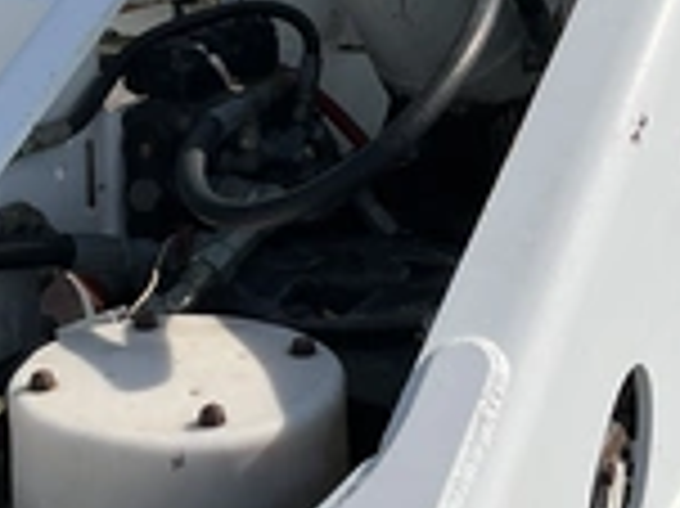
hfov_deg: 25.3
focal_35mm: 77
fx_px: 1511
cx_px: 239
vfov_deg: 19.1
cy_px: 256
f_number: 1.8
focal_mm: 3
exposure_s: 1/2801
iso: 25
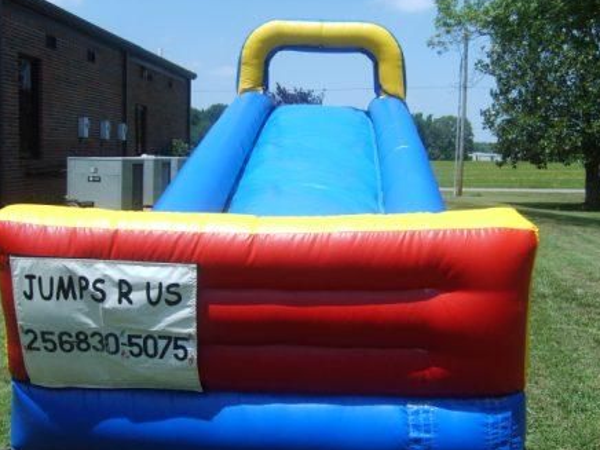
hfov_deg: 51.4
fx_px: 624
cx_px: 297
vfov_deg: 39.7
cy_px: 224
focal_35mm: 36
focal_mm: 5.8
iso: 50
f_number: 2.8
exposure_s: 1/1000
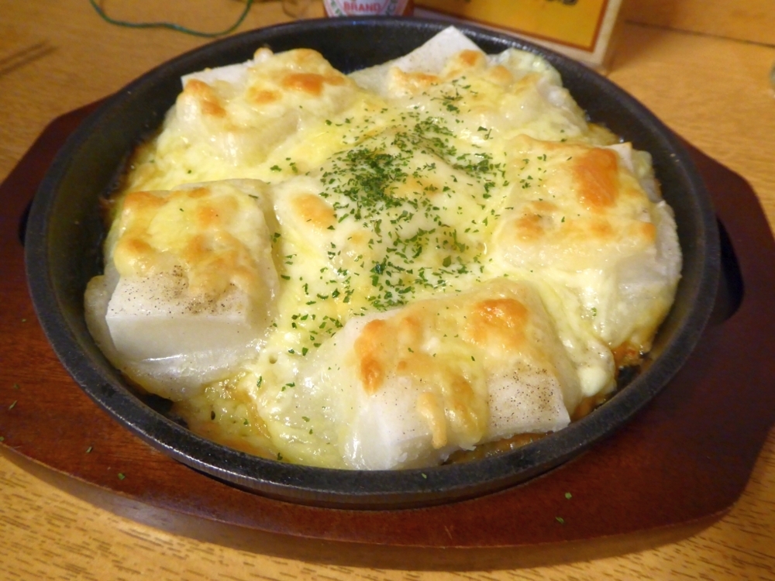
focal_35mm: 27
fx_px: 604
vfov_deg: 51.4
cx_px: 388
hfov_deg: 65.3
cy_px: 290
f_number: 3.4
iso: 400
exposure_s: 1/25
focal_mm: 4.7
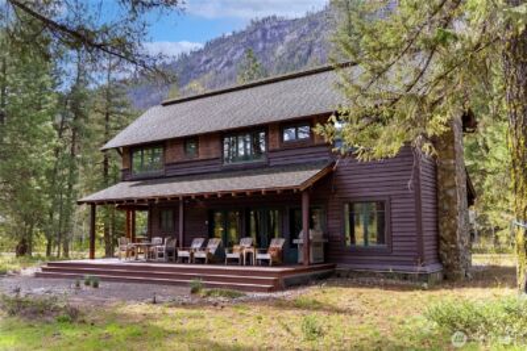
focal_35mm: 33
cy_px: 176
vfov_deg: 40.5
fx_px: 477
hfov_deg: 57.8
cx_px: 264
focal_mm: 32.6
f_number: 2.8
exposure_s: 1/8000
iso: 100
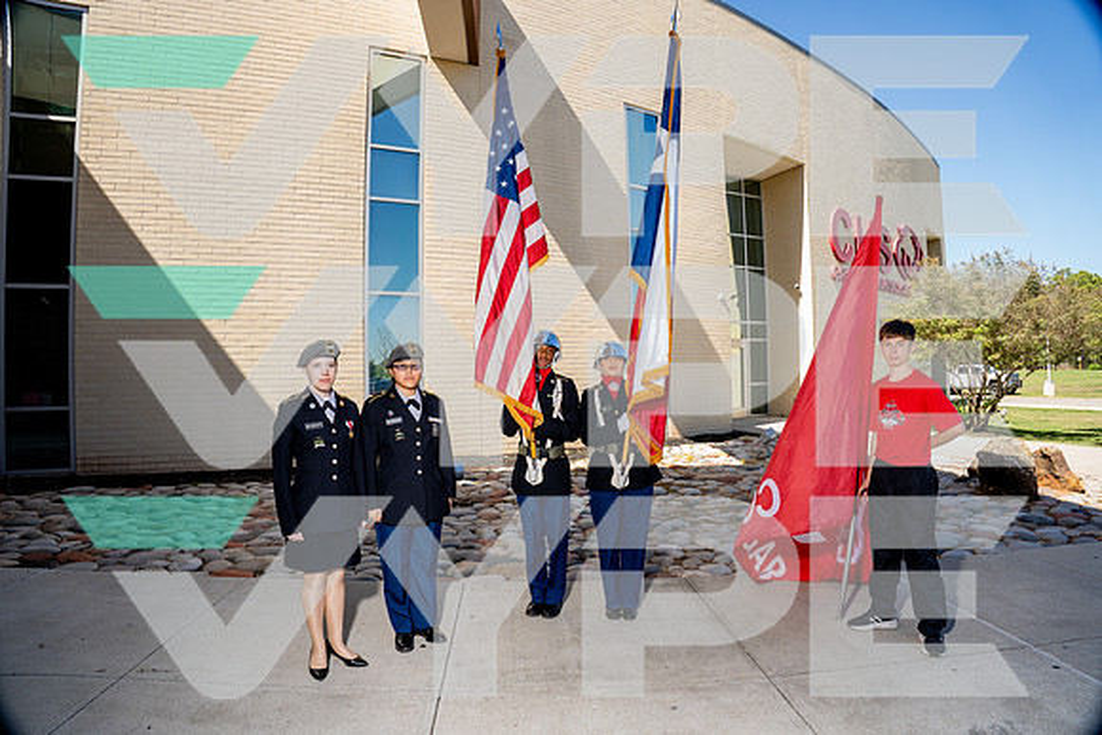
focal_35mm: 20
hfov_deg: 84.0
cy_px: 368
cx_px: 551
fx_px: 612
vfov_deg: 62.0
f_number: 8
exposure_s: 1/125
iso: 250
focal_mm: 20
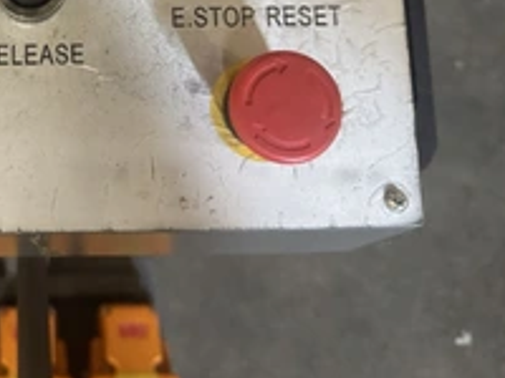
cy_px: 10
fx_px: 700
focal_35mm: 48
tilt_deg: -64.6
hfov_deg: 36.8
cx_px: 38
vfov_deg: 28.6
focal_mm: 6.76
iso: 800
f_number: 1.78
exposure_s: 1/60
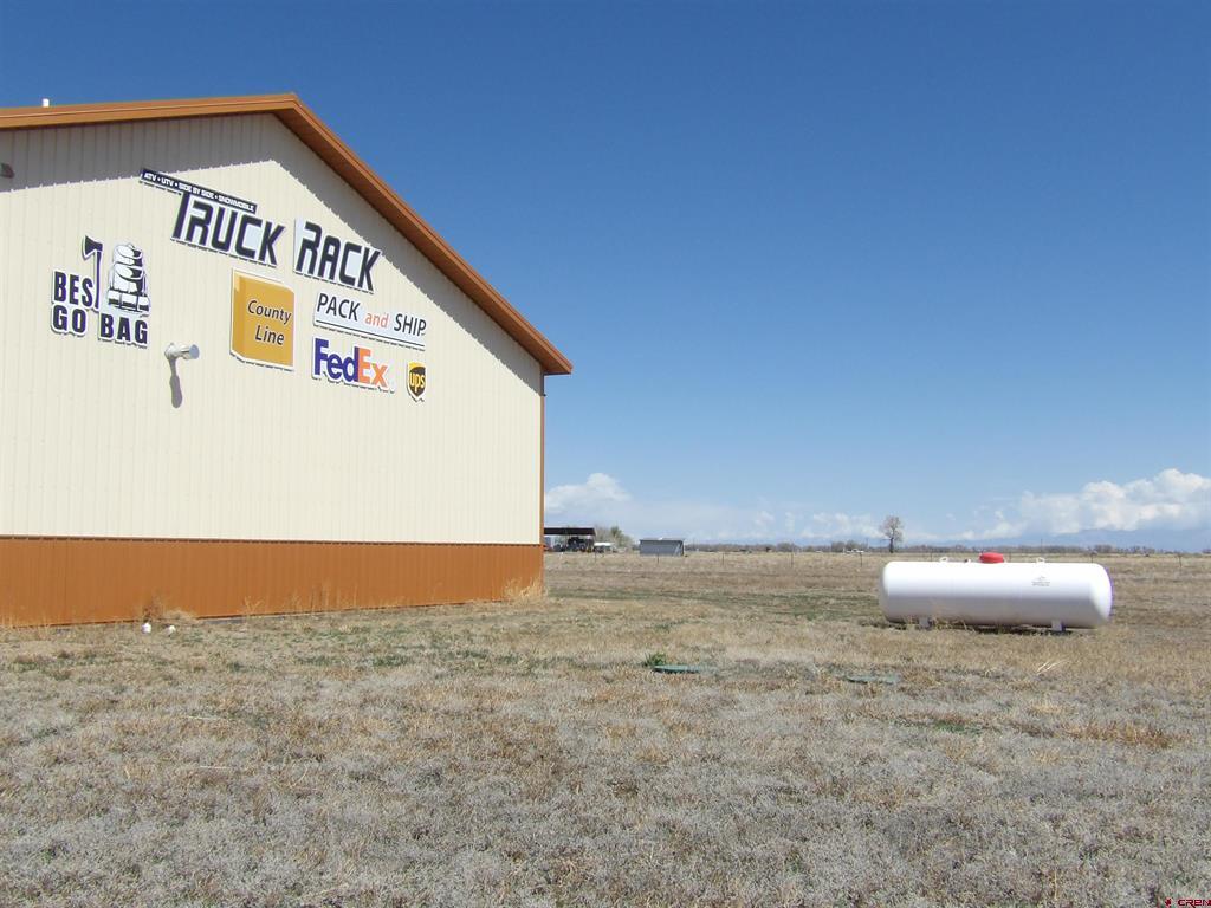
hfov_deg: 47.9
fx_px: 1364
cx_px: 606
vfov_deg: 36.8
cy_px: 454
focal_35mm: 39
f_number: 7.4
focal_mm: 7
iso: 100
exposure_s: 1/342
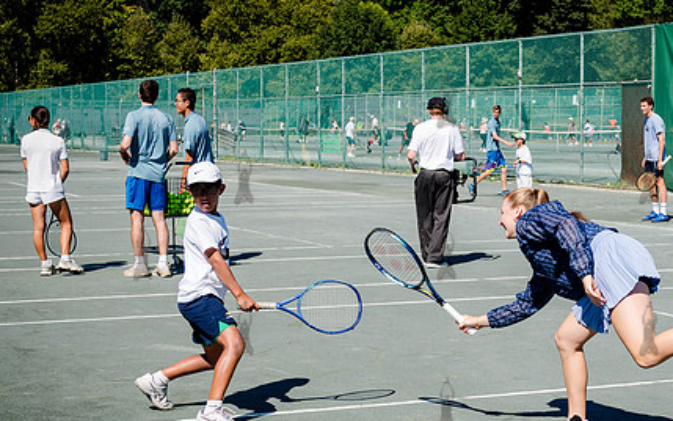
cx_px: 446
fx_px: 1467
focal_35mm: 80
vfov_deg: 16.3
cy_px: 252
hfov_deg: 25.7
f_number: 4
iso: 200
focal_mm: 38
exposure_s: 1/1600
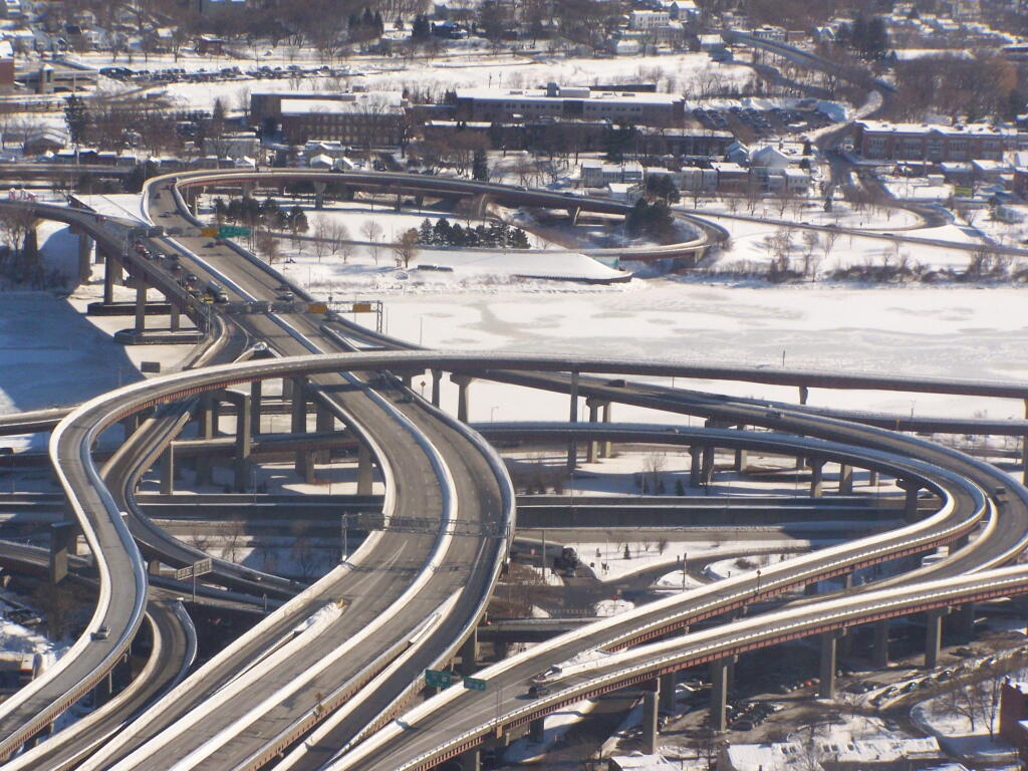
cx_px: 514
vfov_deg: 11.6
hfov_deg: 15.4
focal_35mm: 128
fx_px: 3801
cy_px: 386
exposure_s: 1/640
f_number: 6.3
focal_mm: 21.2
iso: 200
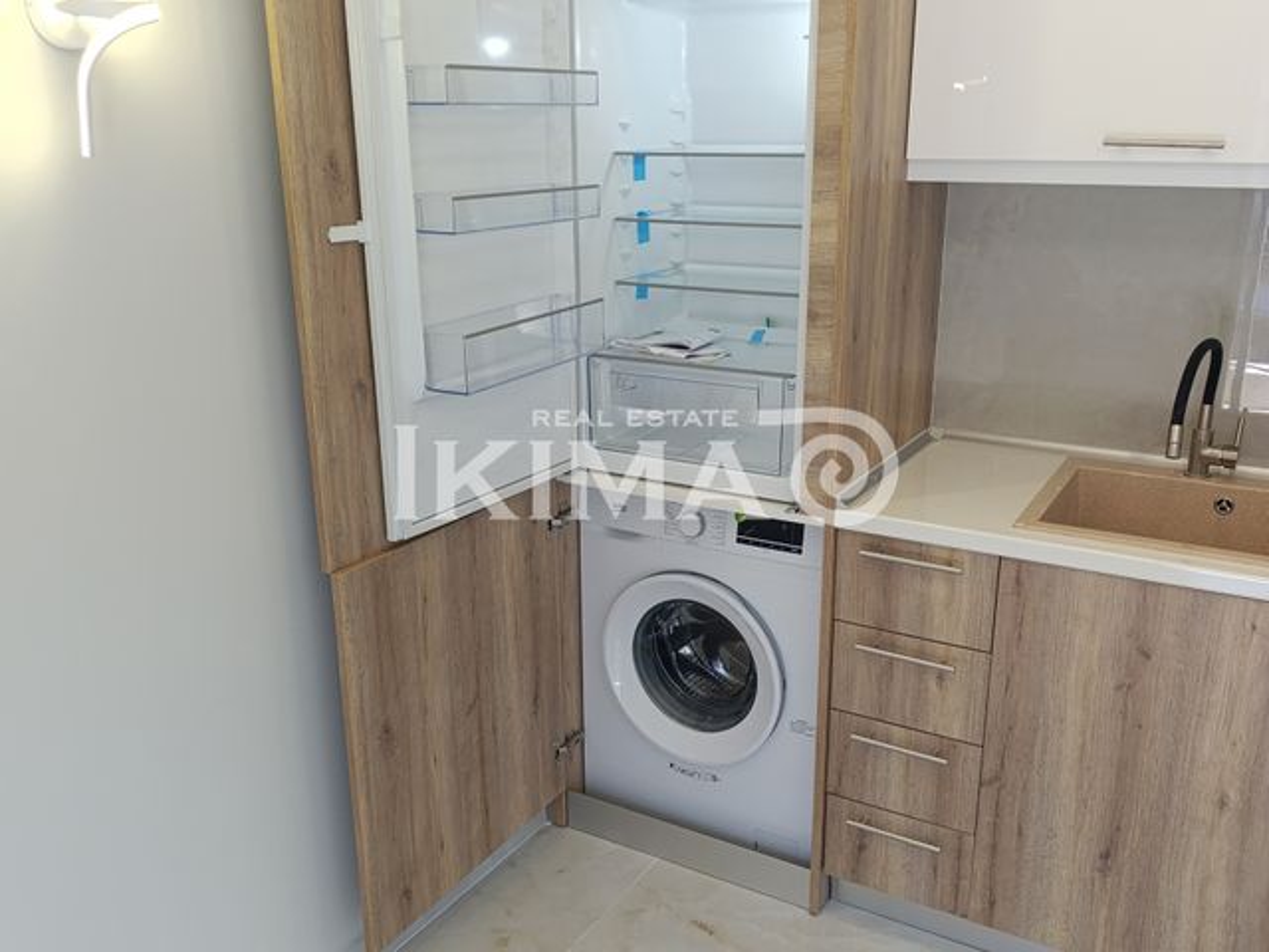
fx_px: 843
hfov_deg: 73.9
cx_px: 634
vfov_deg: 58.9
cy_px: 476
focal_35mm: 23
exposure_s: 1/100
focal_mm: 6.14
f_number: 1.6
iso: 200
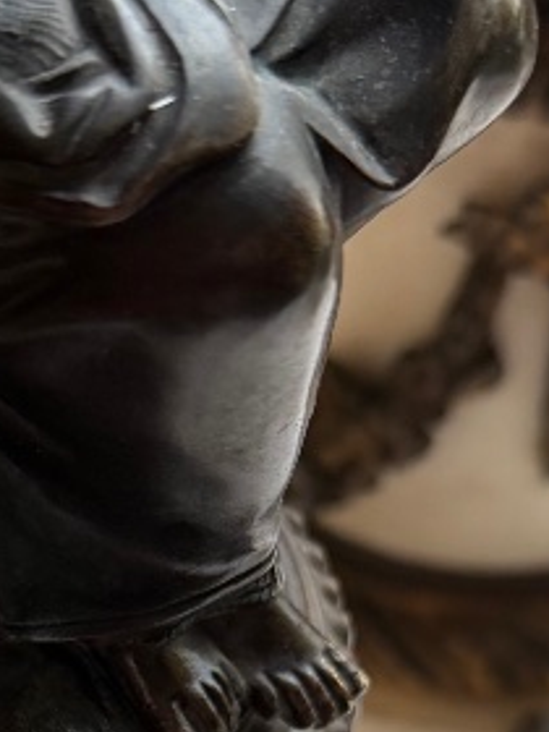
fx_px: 2178
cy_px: 813
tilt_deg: -50.8
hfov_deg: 14.3
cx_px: 76
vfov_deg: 18.3
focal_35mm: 103
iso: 160
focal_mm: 6.76
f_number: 1.78
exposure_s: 1/121
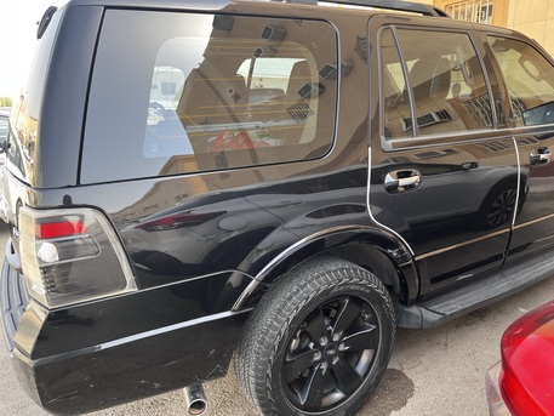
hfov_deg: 67.3
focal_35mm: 26
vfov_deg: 53.1
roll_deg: -0.5
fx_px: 416
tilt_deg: -12.5
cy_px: 208
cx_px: 277
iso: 40
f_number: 1.6
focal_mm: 5.1
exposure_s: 1/207
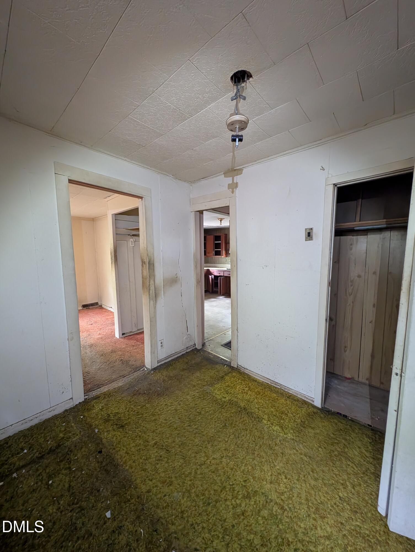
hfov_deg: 94.6
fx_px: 191
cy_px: 276
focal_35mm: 12
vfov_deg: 110.5
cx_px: 208
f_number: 1.95
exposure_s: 1/23.8
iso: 2167
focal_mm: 2.23
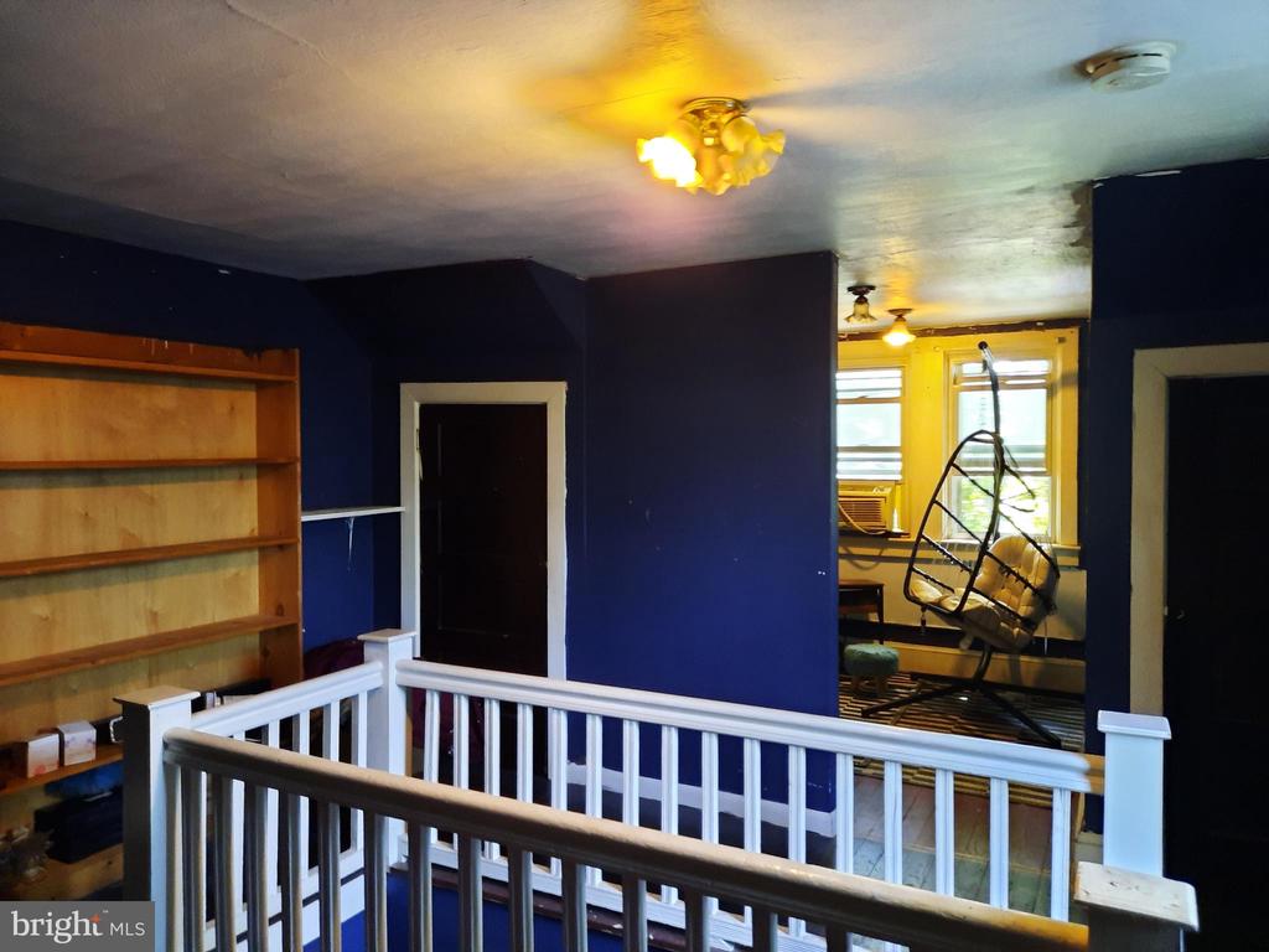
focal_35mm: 25
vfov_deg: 54.9
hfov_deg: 69.4
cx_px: 634
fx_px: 916
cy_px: 476
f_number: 2
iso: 400
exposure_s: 1/24
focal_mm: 4.6
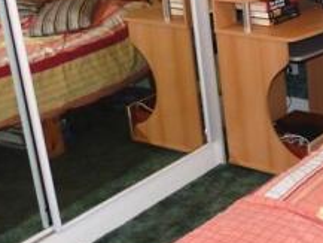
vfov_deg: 21.9
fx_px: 626
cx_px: 367
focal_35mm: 67
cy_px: 87
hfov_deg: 26.4
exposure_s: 1/60
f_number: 2.8
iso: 400
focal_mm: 4.5
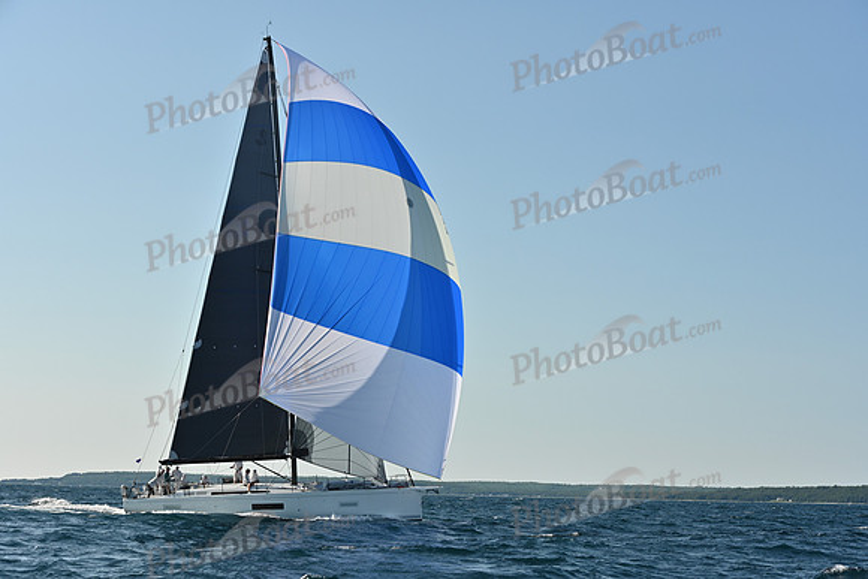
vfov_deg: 19.5
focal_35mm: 70
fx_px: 1688
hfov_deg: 28.8
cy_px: 290
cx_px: 434
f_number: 7.1
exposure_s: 1/1600
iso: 320
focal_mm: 70
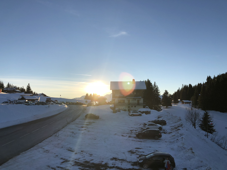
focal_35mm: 28
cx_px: 114
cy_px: 85
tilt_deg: +2.3
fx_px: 184
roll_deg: -2.3
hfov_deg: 63.4
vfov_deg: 49.7
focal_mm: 4
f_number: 1.8
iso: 20
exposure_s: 1/2288
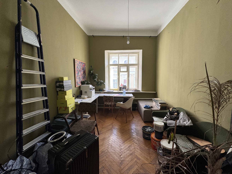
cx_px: 116
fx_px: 94
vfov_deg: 85.7
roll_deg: +0.4
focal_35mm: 14
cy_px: 87
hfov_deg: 102.1
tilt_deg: -5.4
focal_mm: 2.22
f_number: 2.2
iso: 100
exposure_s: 1/99
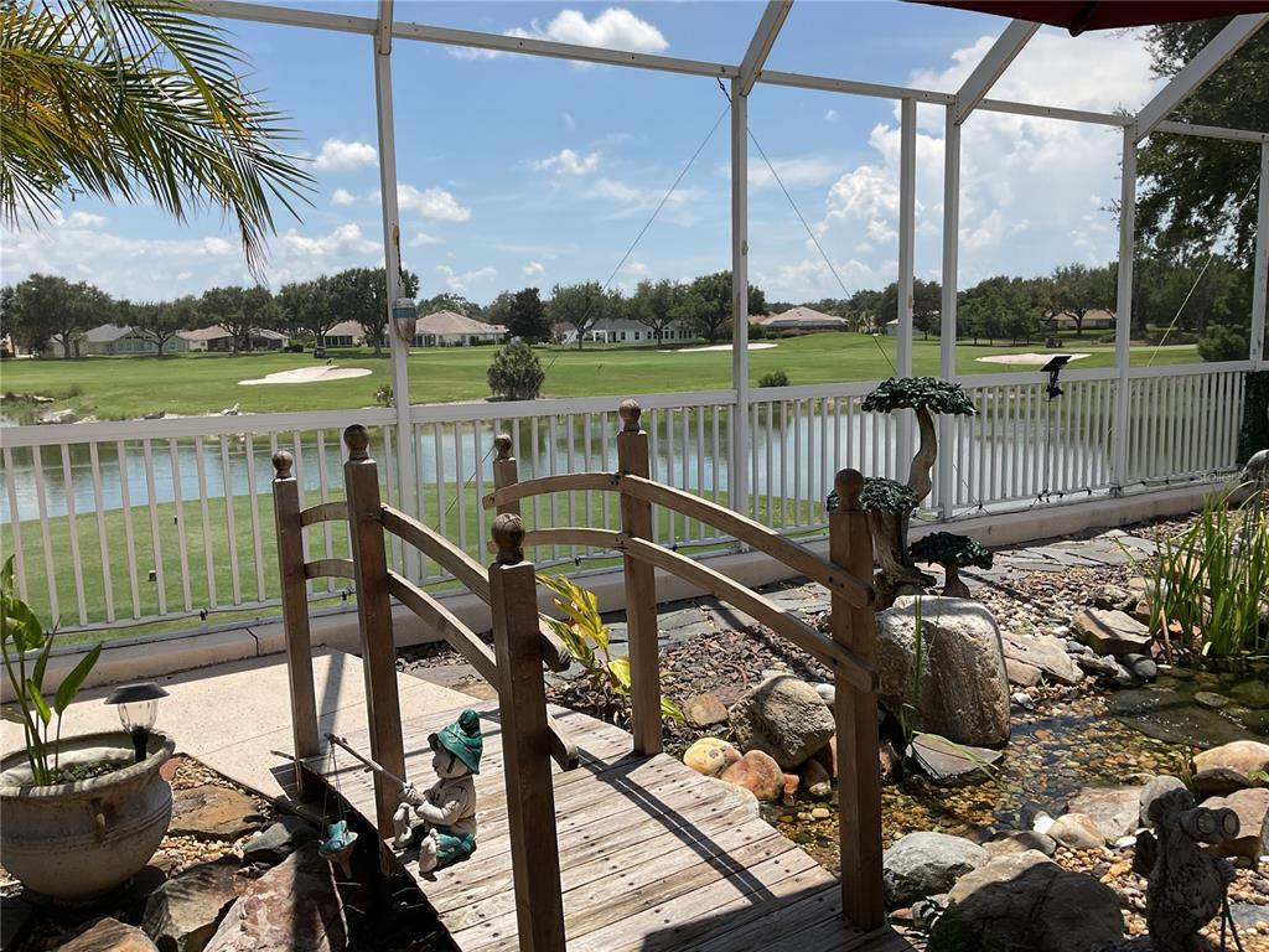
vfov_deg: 48.2
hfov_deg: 61.7
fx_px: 1063
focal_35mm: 29
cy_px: 476
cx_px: 634
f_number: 1.8
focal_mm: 3
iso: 16
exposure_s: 1/1577
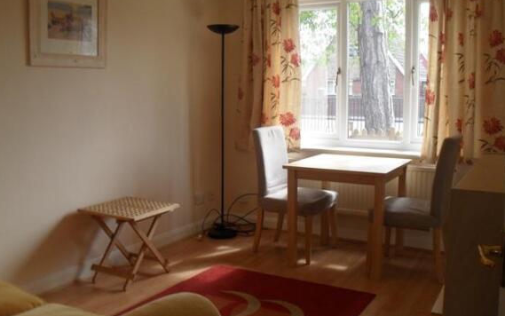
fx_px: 523
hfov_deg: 51.5
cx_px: 250
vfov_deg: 33.6
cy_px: 154
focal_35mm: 38
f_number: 2.8
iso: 100
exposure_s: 1/125
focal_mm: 6.2
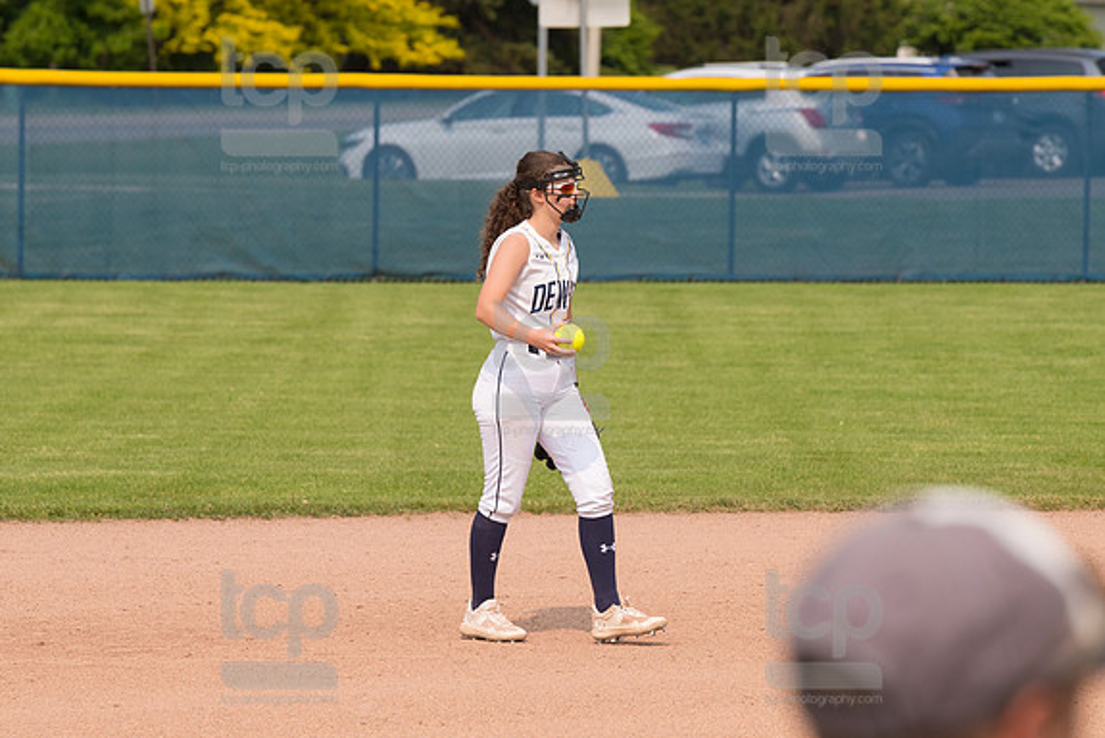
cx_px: 552
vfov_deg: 5.1
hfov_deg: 7.6
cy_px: 369
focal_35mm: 272
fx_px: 8353
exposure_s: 1/1600
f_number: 5.6
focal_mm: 180
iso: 320
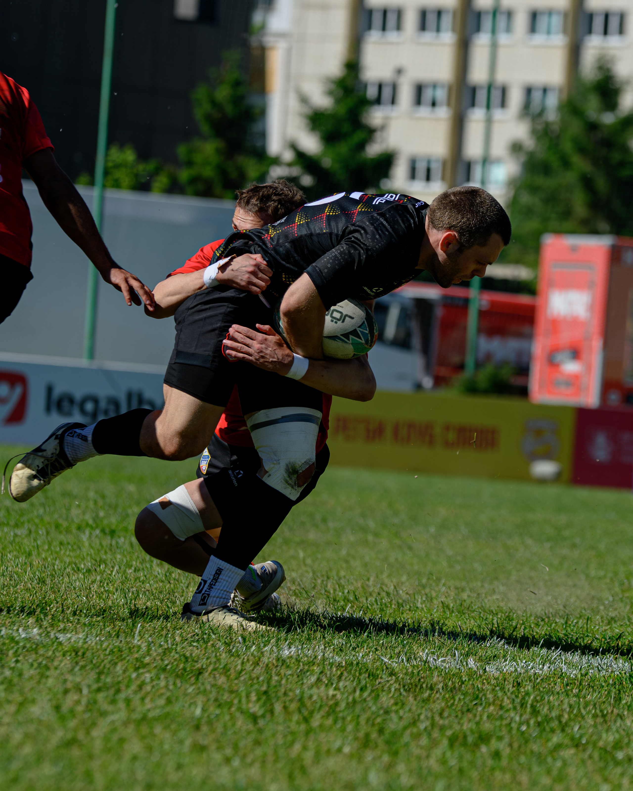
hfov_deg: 6.3
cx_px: 392
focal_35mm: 245
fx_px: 5737
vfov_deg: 7.9
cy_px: 332
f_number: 4
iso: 200
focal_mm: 150
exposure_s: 1/4000
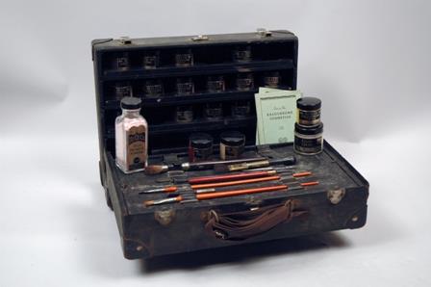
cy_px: 144
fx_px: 682
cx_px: 216
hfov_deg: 35.1
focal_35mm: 57
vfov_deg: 23.7
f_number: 4.5
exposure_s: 1/80
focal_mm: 38
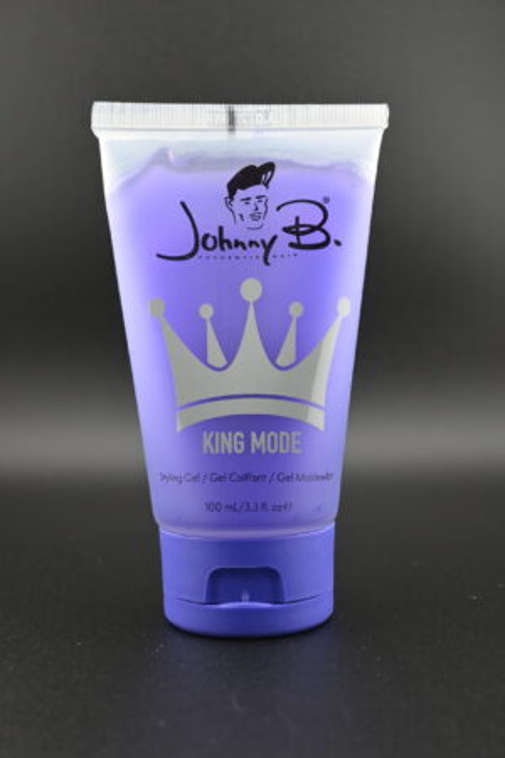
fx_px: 1105
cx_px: 252
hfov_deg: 25.8
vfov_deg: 37.9
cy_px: 379
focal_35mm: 52
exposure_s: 1/125
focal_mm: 35
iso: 800
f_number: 5.3
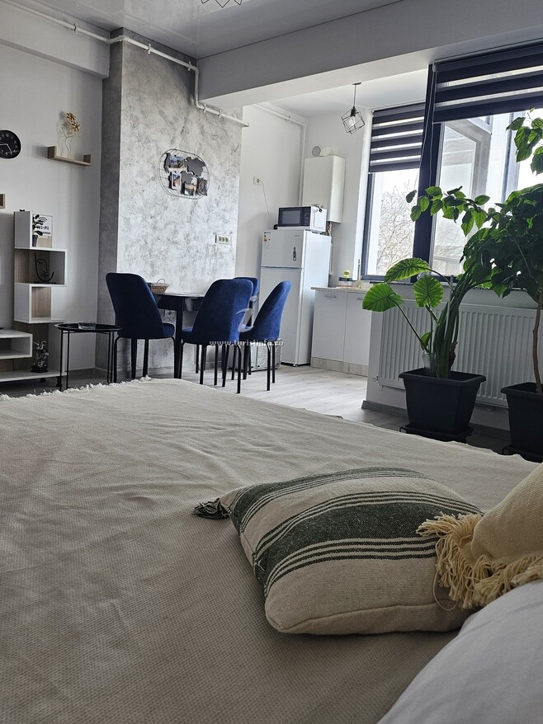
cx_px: 263
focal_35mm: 28
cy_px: 336
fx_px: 586
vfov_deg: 63.4
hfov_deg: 49.7
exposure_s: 1/180
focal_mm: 5
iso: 100
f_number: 1.8
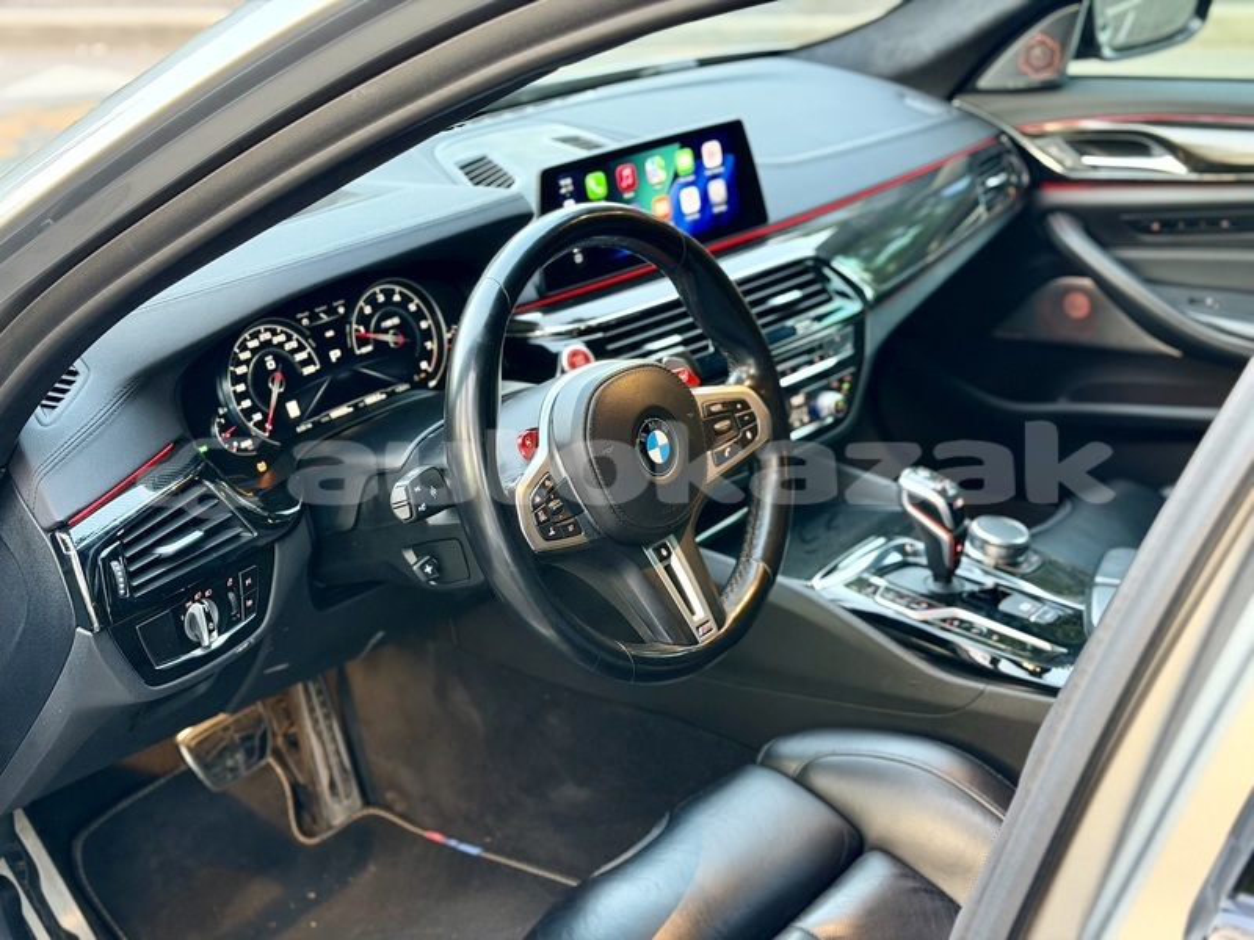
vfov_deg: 30.3
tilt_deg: -26.6
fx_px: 1739
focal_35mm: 48
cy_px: 470
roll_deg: -3.3
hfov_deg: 39.7
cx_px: 627
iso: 400
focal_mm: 6.76
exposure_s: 1/40
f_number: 1.78
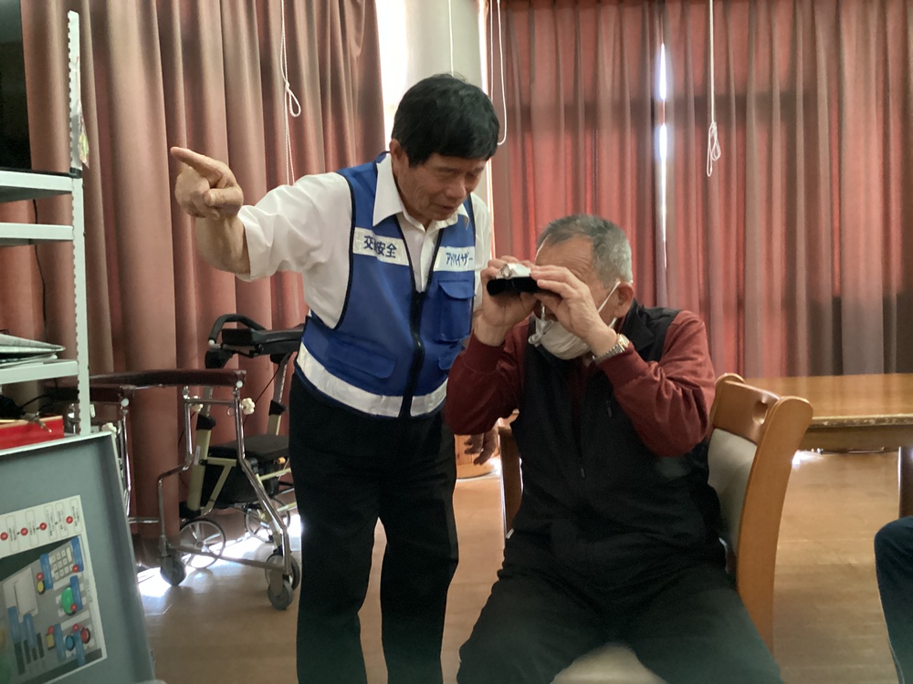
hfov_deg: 58.4
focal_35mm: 31
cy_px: 342
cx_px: 456
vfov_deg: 45.4
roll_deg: +1.3
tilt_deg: -3.3
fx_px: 818
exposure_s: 1/15
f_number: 2.4
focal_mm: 3.3
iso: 800
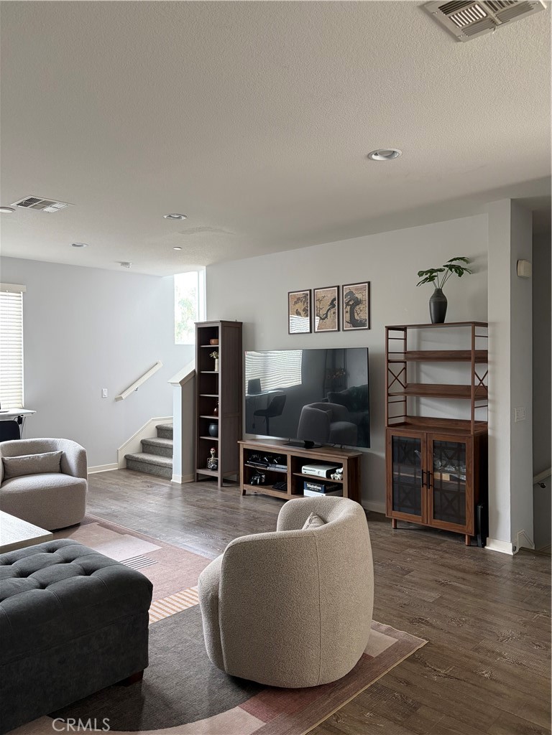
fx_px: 553
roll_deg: -0.1
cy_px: 368
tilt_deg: +0.0
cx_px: 276
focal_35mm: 26
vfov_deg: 67.3
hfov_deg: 53.1
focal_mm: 5.96
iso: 160
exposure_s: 1/60
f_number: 1.6
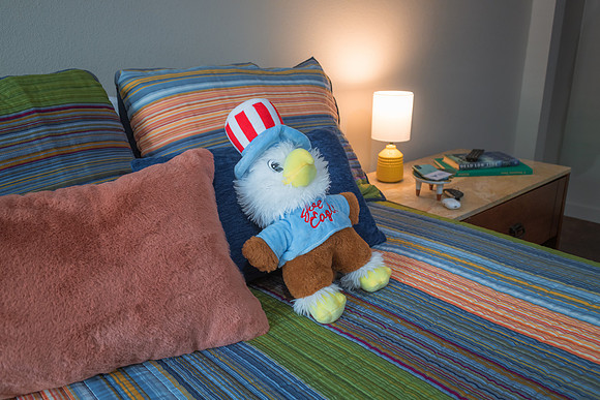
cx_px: 300
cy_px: 200
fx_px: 467
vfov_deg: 46.4
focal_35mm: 28
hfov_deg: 65.5
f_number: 8
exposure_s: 1/50
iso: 1000
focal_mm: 28
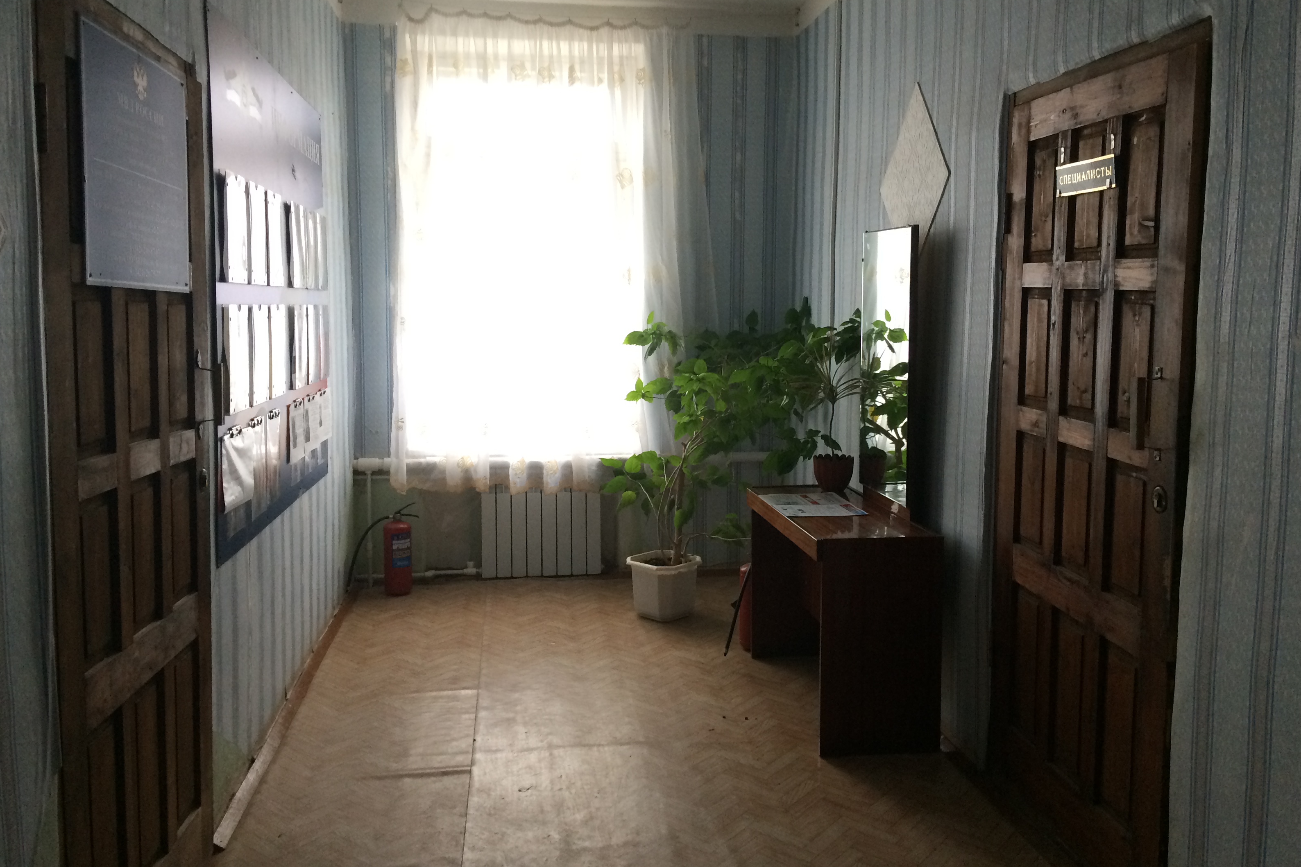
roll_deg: +0.0
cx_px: 665
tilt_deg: -4.0
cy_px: 397
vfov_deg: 42.3
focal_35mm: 31
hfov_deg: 60.3
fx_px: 1120
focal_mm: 4.15
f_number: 2.2
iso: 160
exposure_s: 1/33
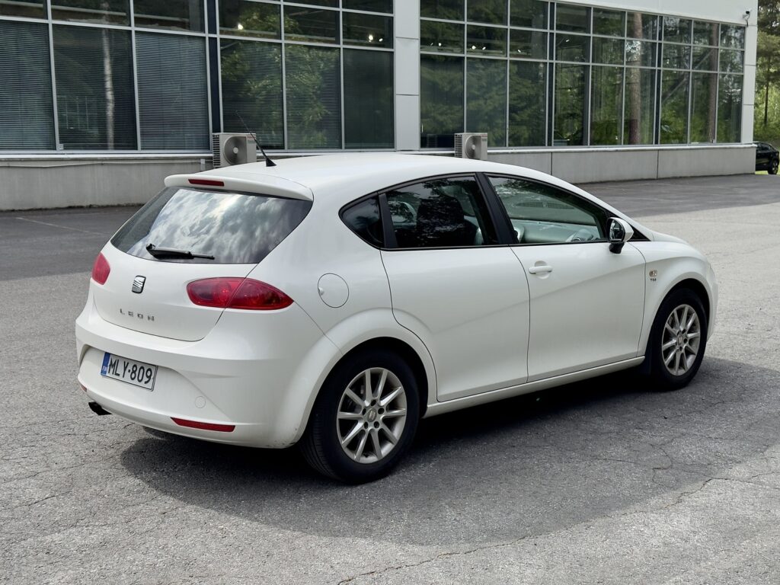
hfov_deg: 39.7
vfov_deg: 30.3
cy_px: 292
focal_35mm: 48
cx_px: 390
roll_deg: +1.1
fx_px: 1082
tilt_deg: -6.6
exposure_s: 1/2717
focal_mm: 6.76
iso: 64
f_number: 1.78
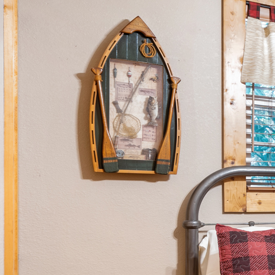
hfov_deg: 18.3
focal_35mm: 63
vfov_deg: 26.5
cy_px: 239
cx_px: 547
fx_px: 566
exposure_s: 10
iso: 200
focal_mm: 16
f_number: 8
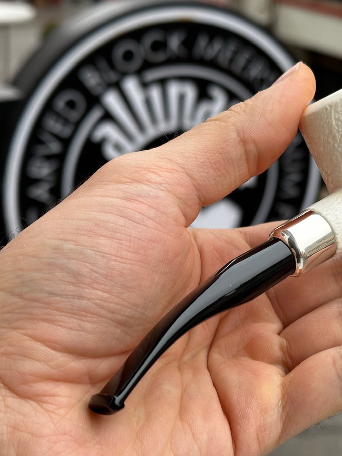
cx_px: 280
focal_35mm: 71
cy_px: 233
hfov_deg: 20.5
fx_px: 935
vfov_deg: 27.4
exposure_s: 1/521
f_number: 1.78
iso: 64
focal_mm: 6.86
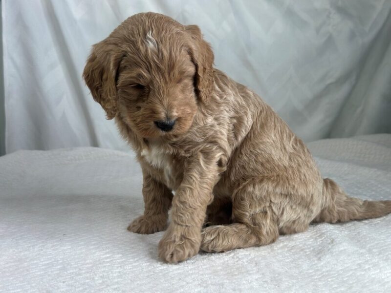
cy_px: 146
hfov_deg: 39.7
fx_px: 542
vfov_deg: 30.3
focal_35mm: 48
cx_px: 196
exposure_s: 1/435
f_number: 1.78
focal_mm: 6.86
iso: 80
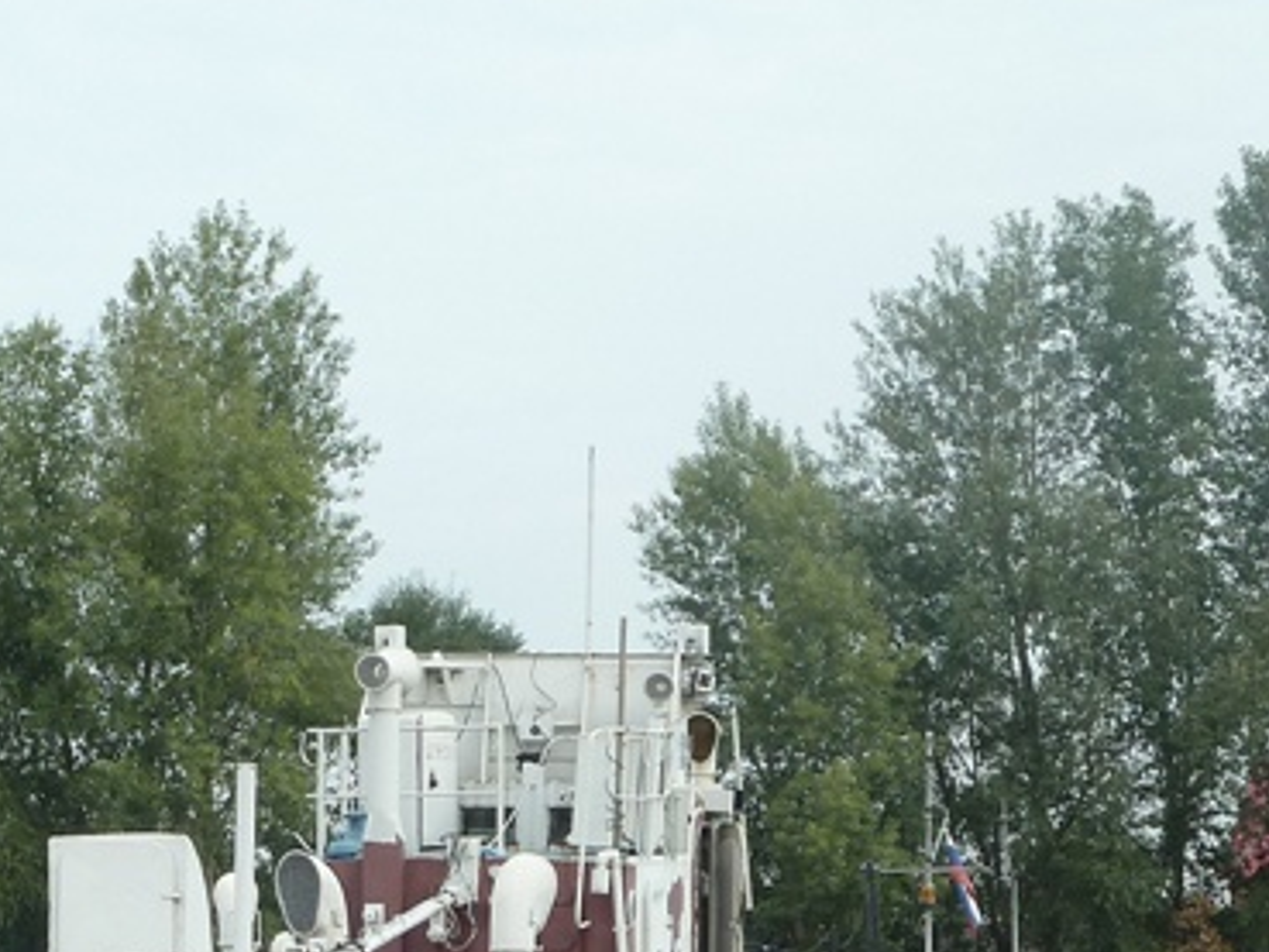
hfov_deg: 10.5
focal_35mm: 186
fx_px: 6821
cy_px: 1268
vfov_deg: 7.9
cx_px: -72
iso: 80
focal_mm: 11
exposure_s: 1/250
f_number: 4.1
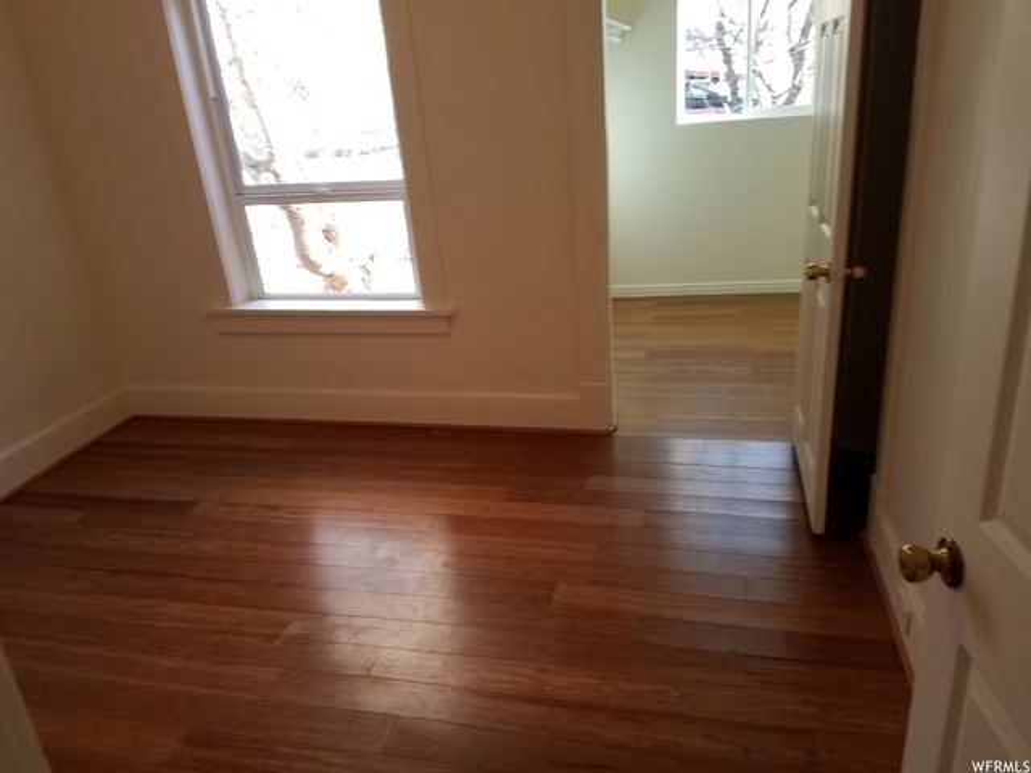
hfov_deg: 67.3
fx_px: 774
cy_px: 386
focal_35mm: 26
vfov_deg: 53.1
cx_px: 516
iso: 64
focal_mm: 4.2
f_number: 1.7
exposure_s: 1/60
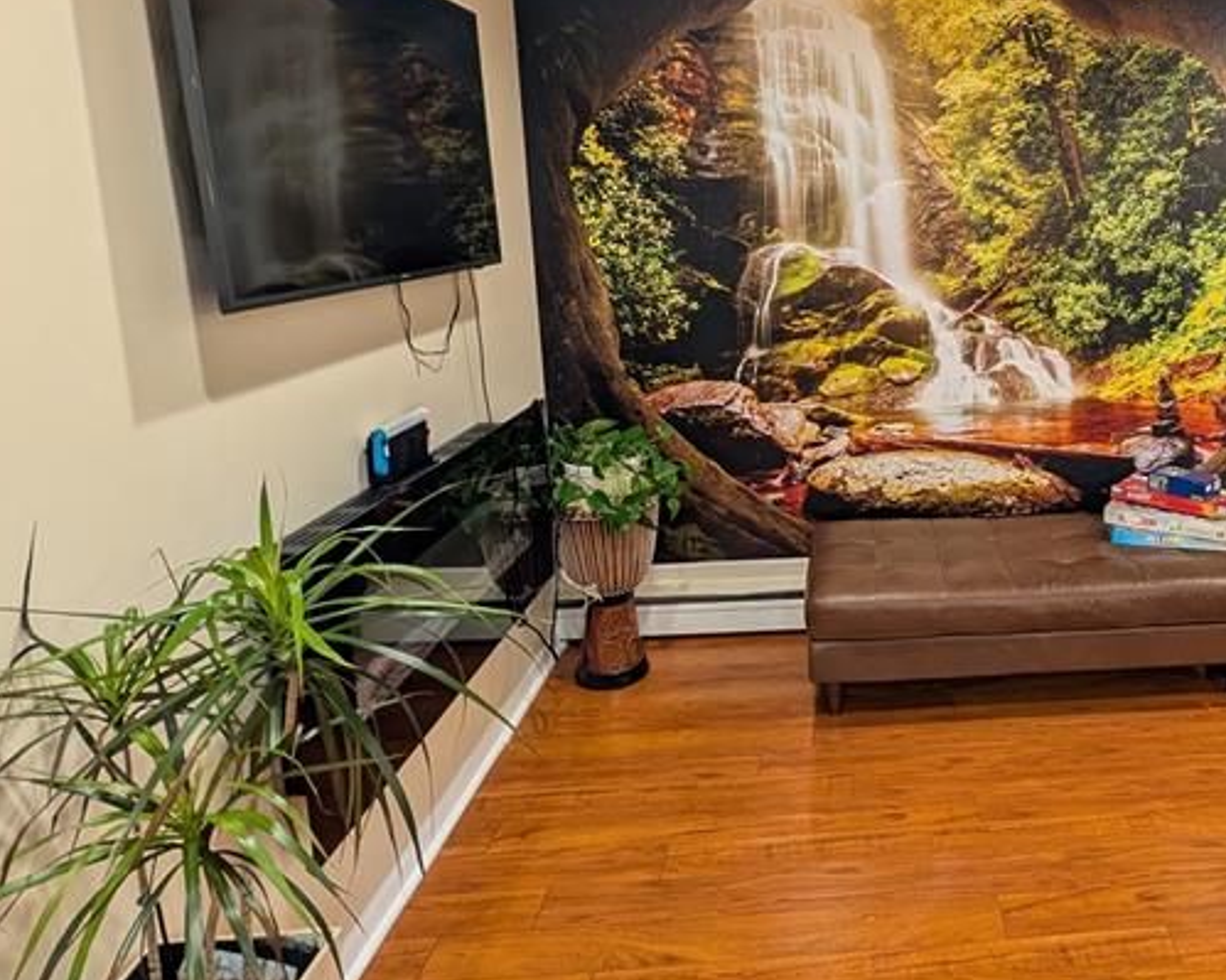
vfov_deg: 58.0
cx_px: 948
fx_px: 871
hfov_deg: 65.1
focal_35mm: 24
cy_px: 364
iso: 148
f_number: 1.7
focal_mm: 2.02
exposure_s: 1/60
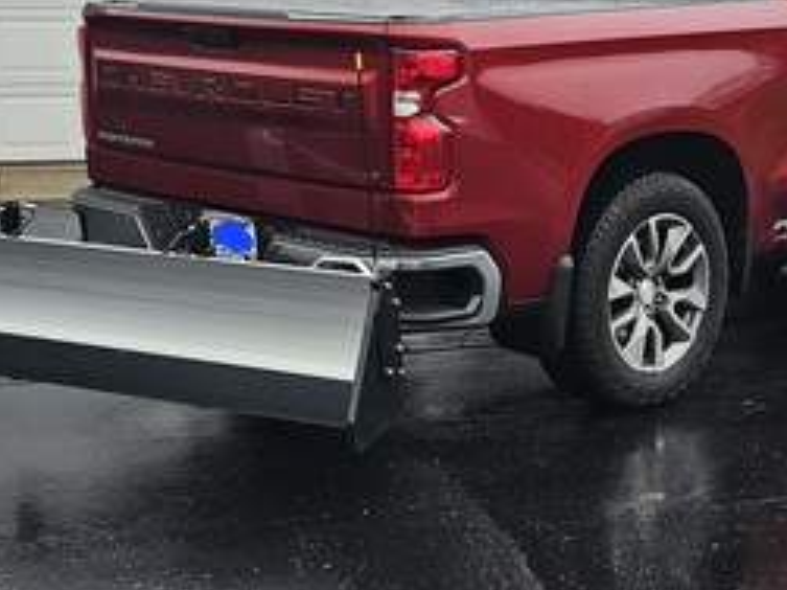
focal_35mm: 55
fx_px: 1250
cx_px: 677
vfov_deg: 25.8
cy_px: 69
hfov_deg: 33.5
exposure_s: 1/120
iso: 50
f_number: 1.8
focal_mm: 5.4
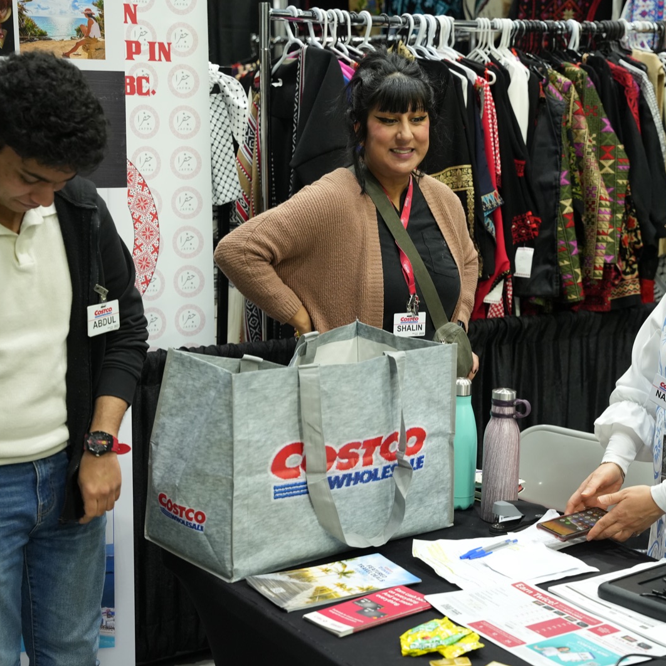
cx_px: 352
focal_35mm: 65
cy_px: 332
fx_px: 1404
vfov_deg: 26.7
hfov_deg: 26.7
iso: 3200
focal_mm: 50.4
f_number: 4
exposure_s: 1/250
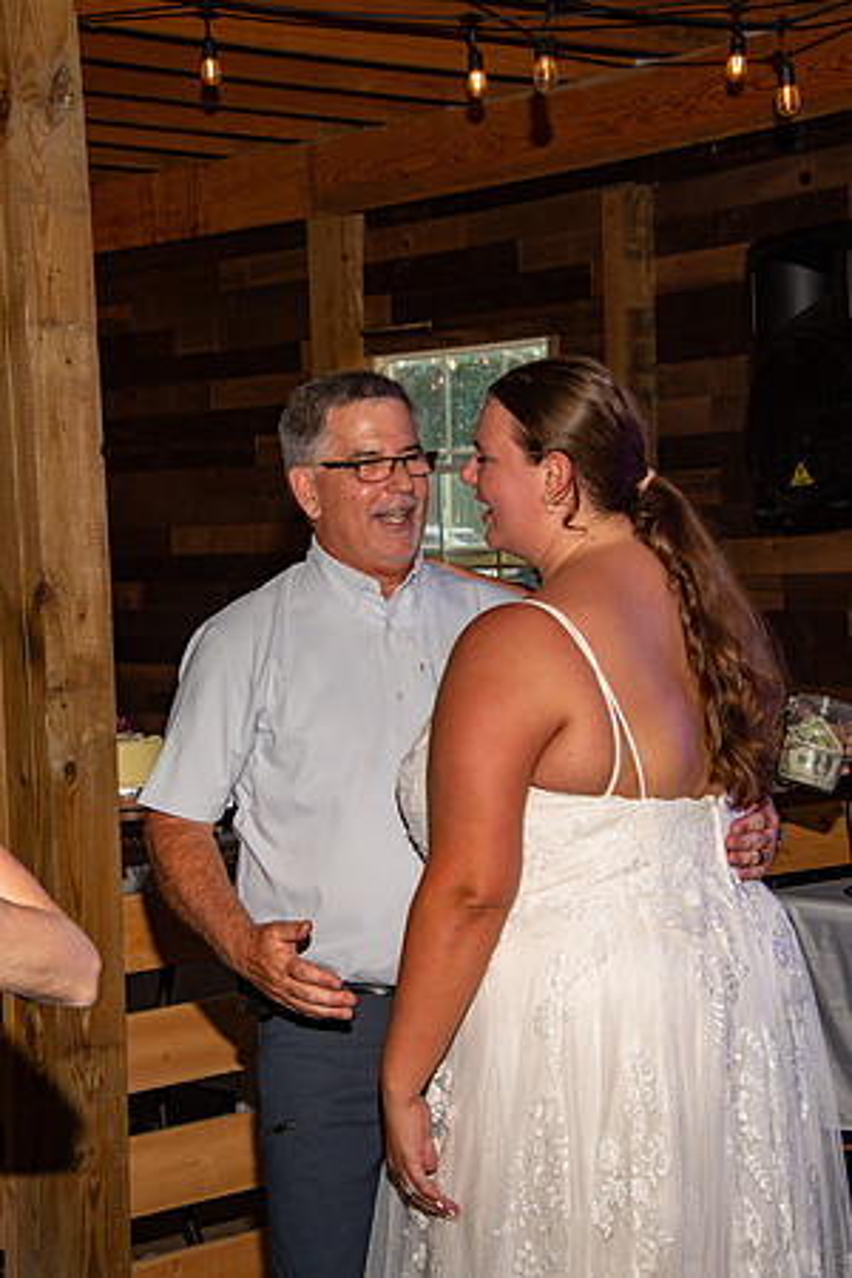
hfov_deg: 17.5
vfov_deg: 26.0
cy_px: 639
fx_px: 2769
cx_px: 426
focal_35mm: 78
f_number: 13
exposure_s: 1/125
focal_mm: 78
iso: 400
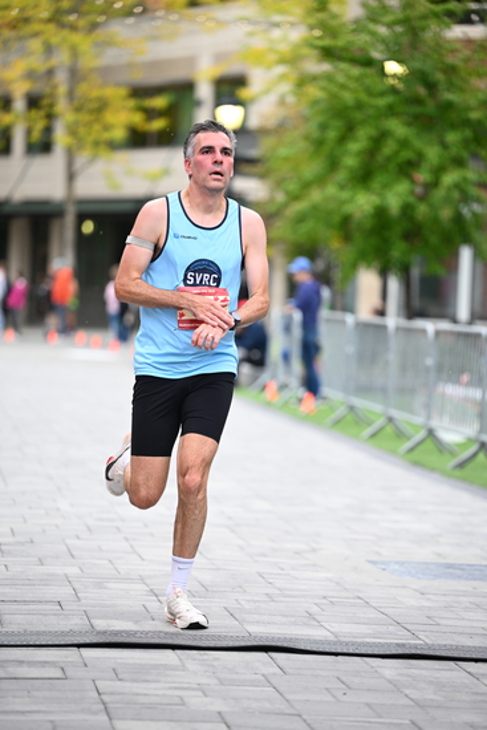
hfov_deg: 9.2
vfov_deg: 13.7
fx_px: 3042
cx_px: 244
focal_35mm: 150
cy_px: 365
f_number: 2.8
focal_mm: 150
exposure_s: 1/1250
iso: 1600
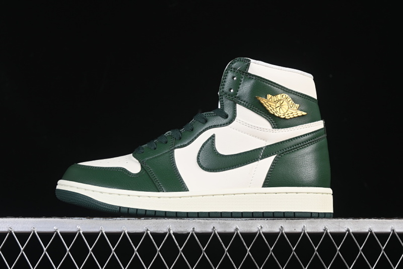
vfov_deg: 18.2
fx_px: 840
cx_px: 202
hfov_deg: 27.0
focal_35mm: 75
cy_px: 134
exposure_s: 1/60
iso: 160
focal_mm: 50
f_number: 7.1
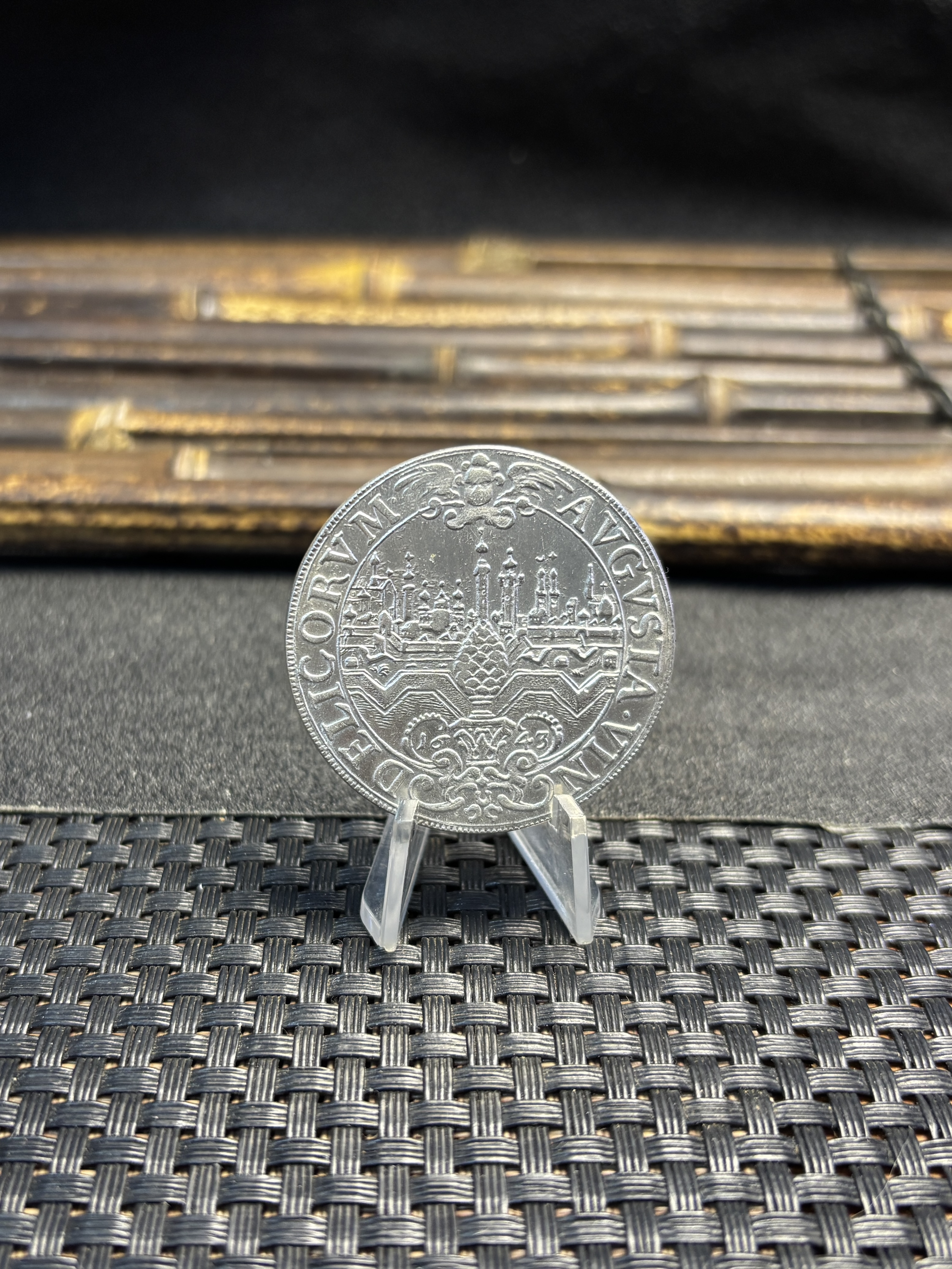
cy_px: 634
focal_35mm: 26
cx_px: 476
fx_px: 953
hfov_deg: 53.1
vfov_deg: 67.3
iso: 125
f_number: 1.6
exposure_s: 1/50
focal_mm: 5.96
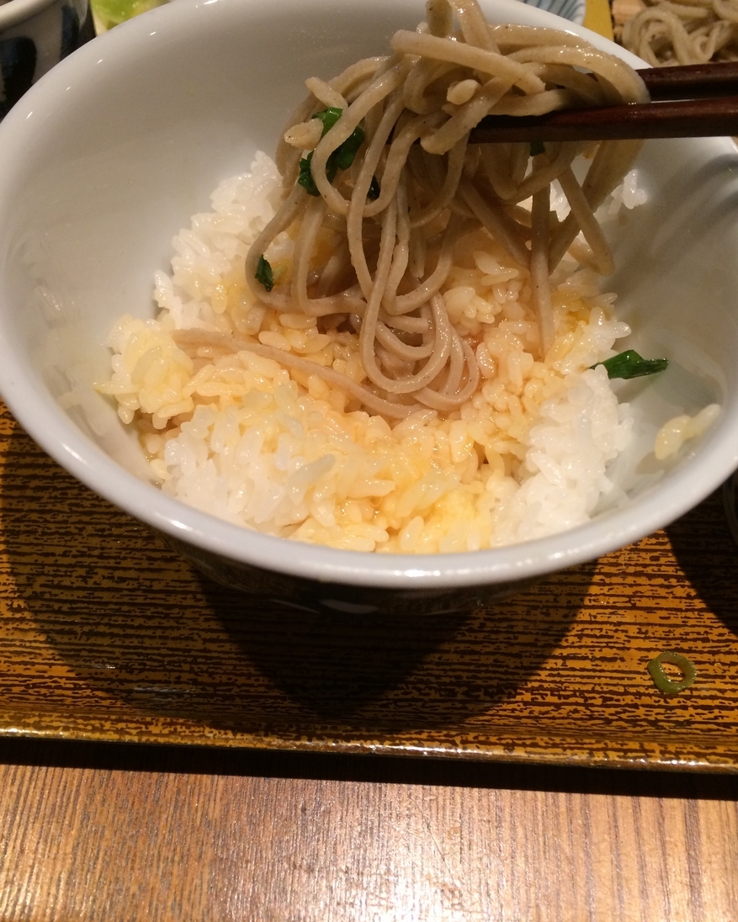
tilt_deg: -58.4
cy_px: 419
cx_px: 366
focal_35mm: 31
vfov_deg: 57.1
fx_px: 846
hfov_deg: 47.1
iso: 160
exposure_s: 1/30
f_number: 2.2
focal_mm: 4.15
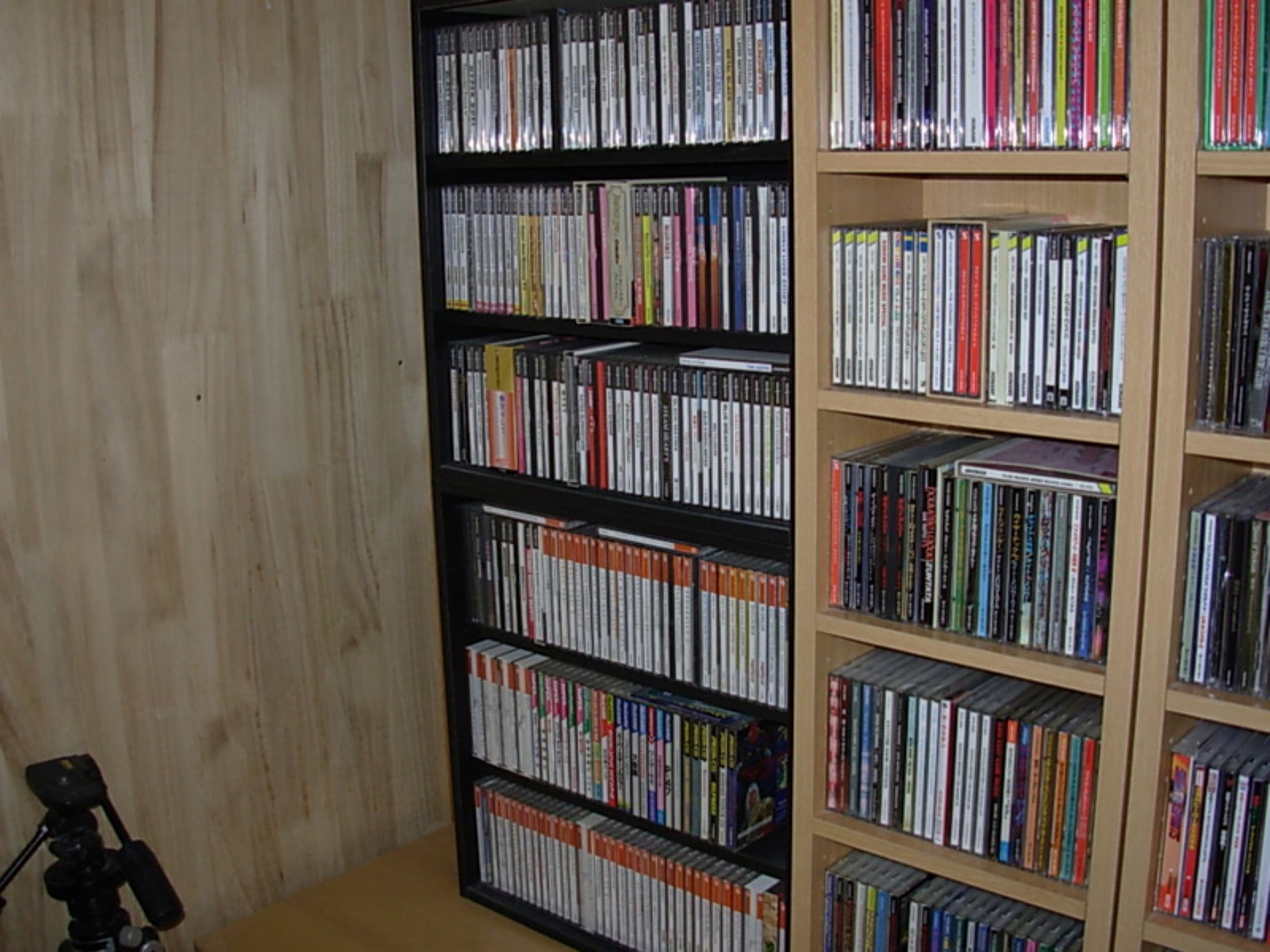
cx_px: 635
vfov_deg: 37.7
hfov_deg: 49.0
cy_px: 476
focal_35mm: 38
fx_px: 1394
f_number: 2.9
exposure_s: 1/32
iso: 50
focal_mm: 6.3
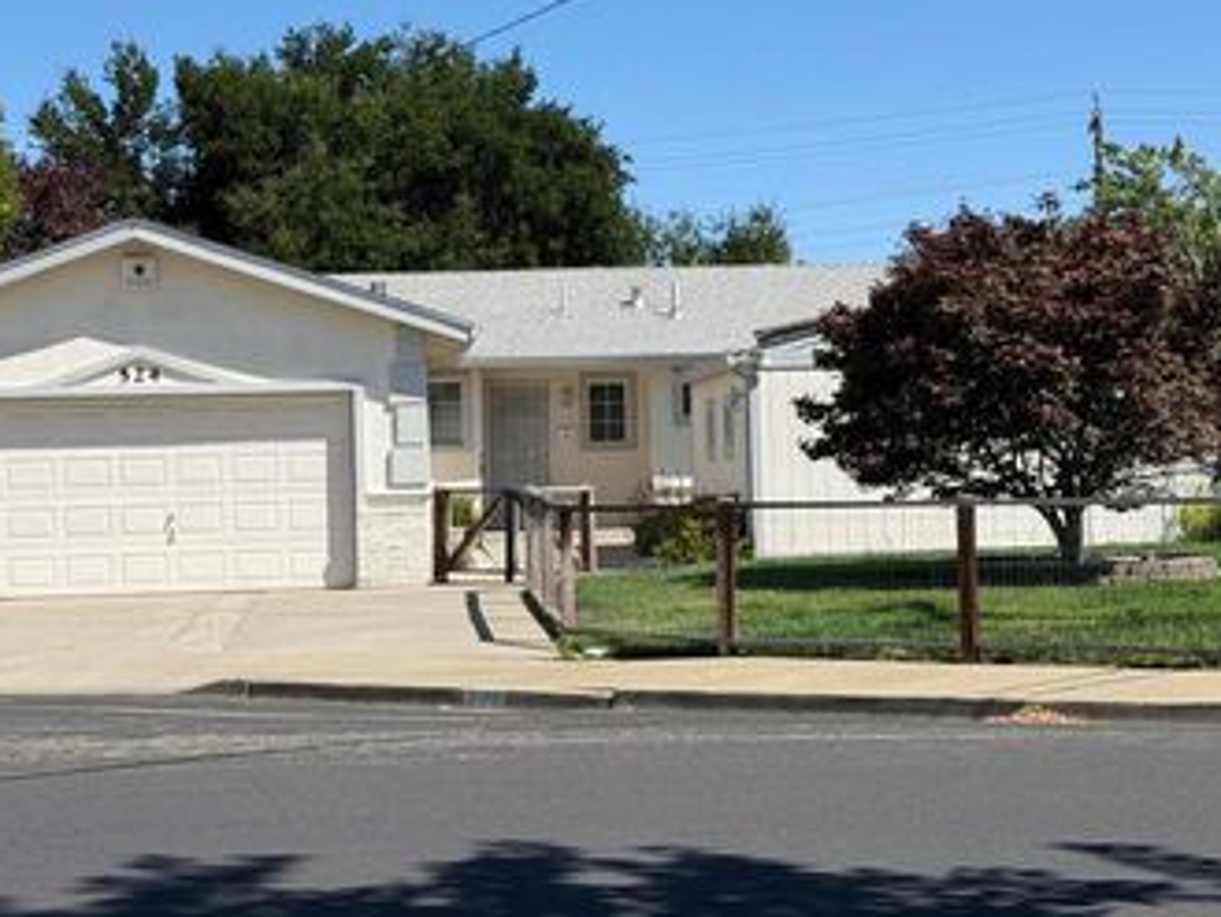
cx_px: 497
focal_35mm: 73
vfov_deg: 20.2
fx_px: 2576
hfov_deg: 26.6
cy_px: 392
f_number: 1.78
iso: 64
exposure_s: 1/5208
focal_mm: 6.76
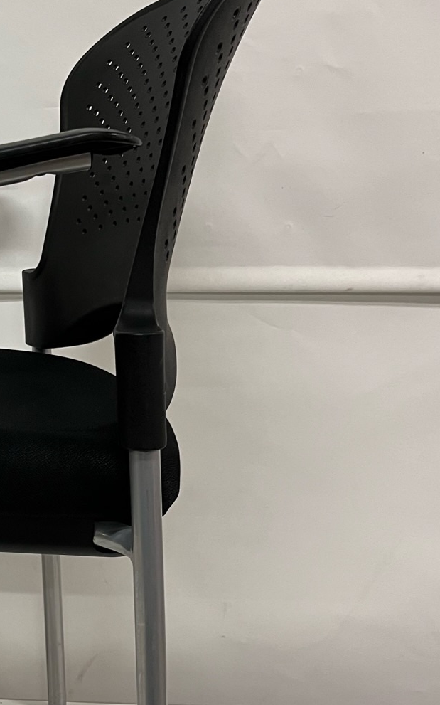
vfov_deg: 35.7
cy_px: 377
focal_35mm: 57
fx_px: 1094
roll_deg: +0.7
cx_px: -77
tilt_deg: -13.2
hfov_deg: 21.3
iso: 80
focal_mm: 5.1
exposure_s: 1/50
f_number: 1.6
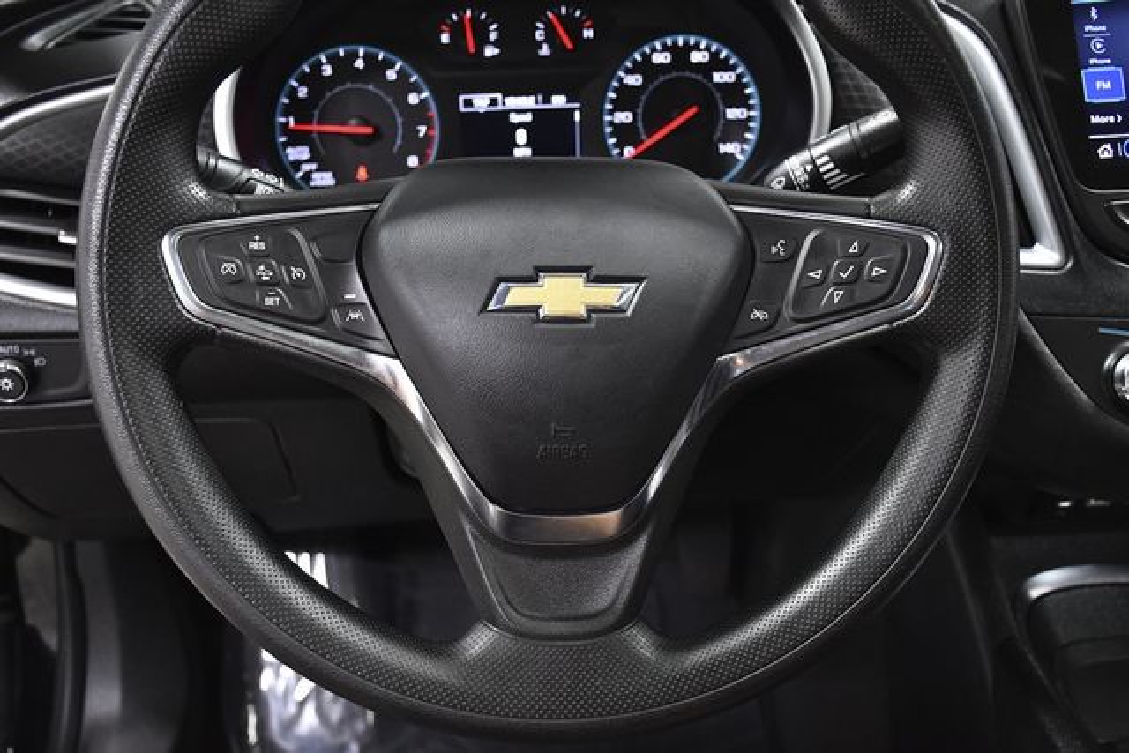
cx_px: 564
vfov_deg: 36.9
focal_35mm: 36
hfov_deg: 53.1
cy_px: 376
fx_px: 1129
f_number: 4.5
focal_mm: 24
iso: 2500
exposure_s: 1/125
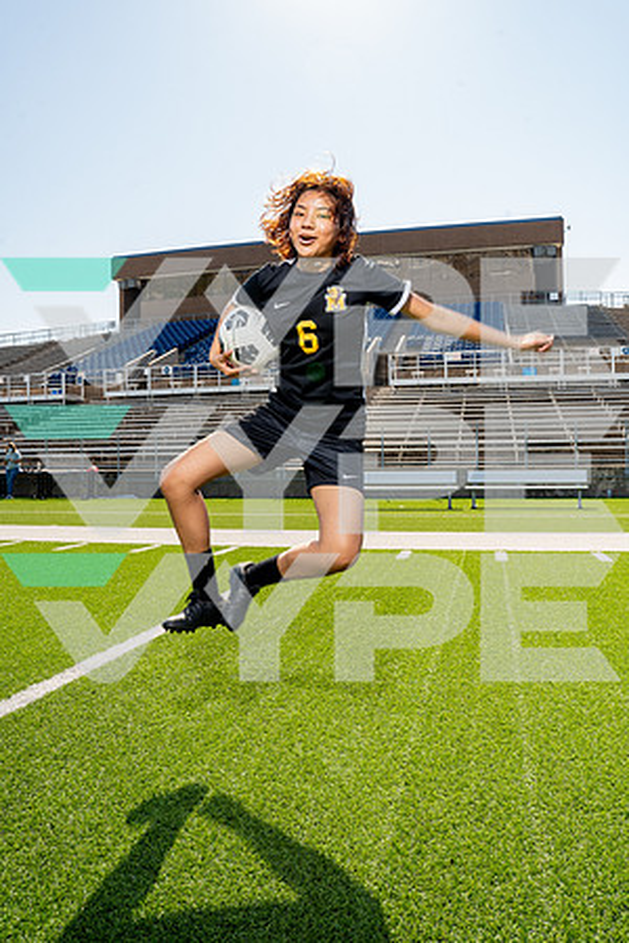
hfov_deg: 47.9
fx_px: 708
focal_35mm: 27
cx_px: 314
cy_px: 472
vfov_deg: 67.4
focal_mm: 27
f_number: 11
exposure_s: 1/250
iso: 320
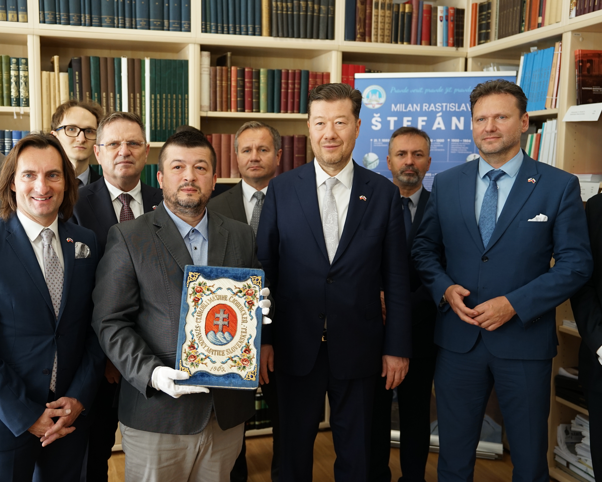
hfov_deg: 46.6
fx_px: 695
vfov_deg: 38.2
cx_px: 244
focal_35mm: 39
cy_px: 245
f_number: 2.8
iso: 640
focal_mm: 34
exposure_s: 1/320
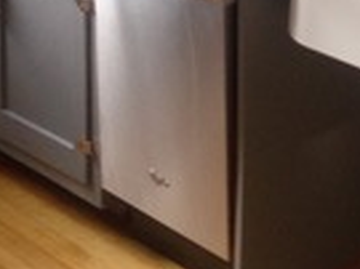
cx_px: 419
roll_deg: -1.6
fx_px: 1299
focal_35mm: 125
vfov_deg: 11.0
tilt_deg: -7.5
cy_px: -232
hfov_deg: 15.3
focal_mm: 4.12
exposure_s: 1/20
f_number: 2.4
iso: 100
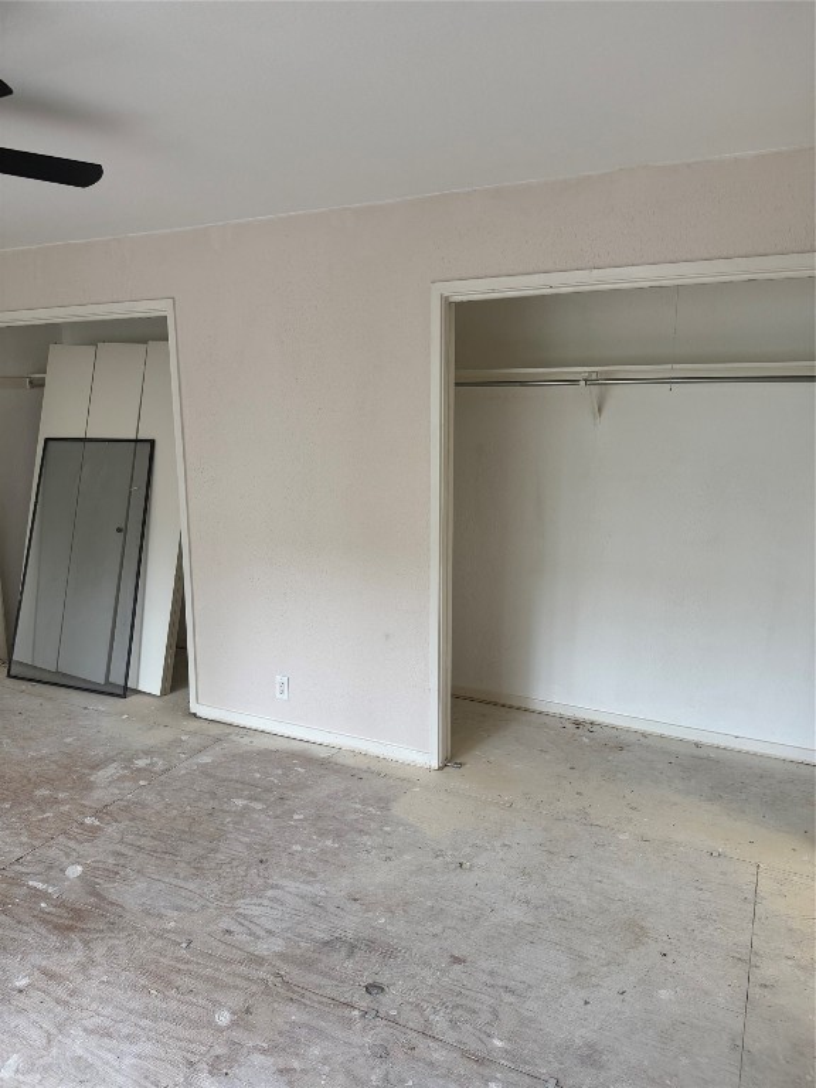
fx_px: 754
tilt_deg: -11.6
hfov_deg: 56.8
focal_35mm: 24
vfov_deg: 71.6
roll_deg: +0.9
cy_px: 544
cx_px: 408
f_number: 1.78
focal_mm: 6.76
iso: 160
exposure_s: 1/121
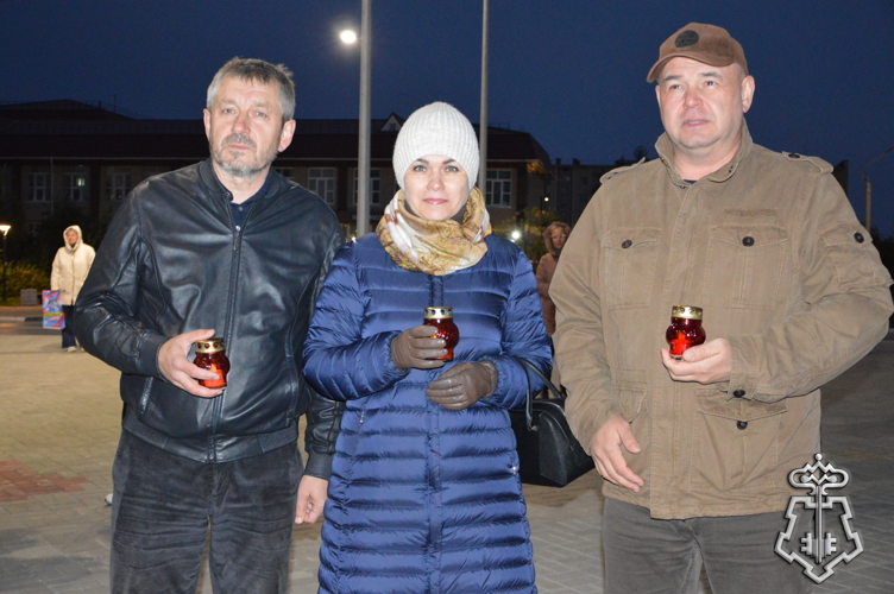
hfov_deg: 41.1
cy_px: 297
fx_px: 1191
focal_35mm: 48
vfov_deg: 28.0
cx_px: 447
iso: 3200
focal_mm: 32
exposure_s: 1/60
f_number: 4.2
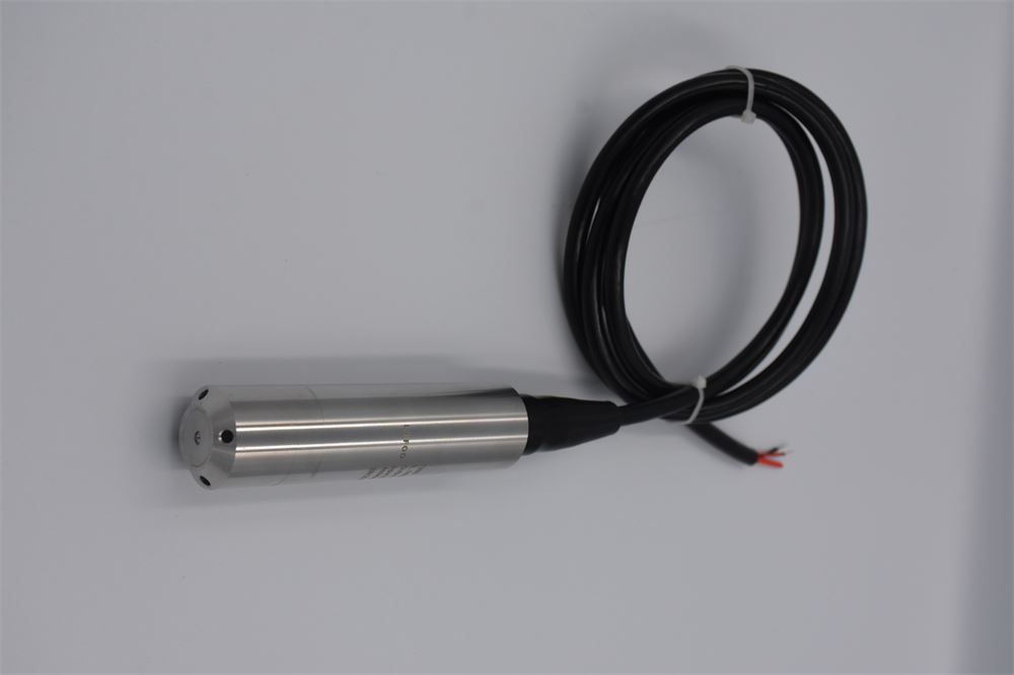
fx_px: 1436
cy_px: 338
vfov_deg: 26.5
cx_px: 507
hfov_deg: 38.9
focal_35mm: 51
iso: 560
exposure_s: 1/500
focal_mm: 34
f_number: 8
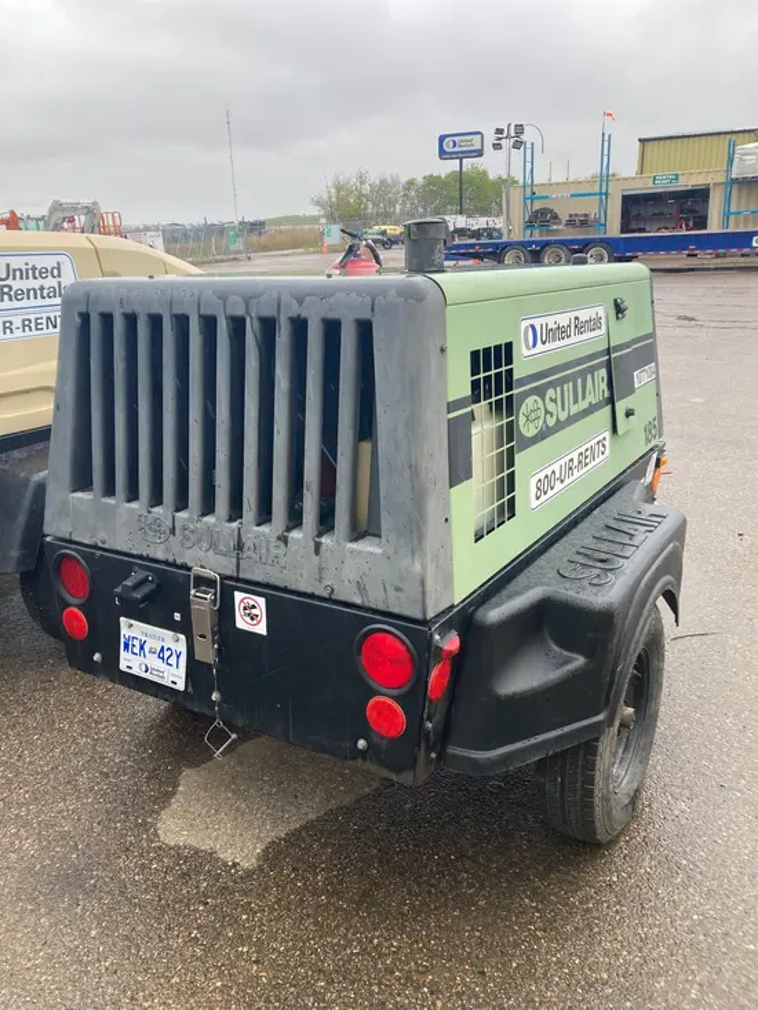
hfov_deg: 49.8
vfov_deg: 63.4
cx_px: 379
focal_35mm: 28
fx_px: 817
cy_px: 505
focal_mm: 3.99
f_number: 1.8
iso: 20
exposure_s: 1/366
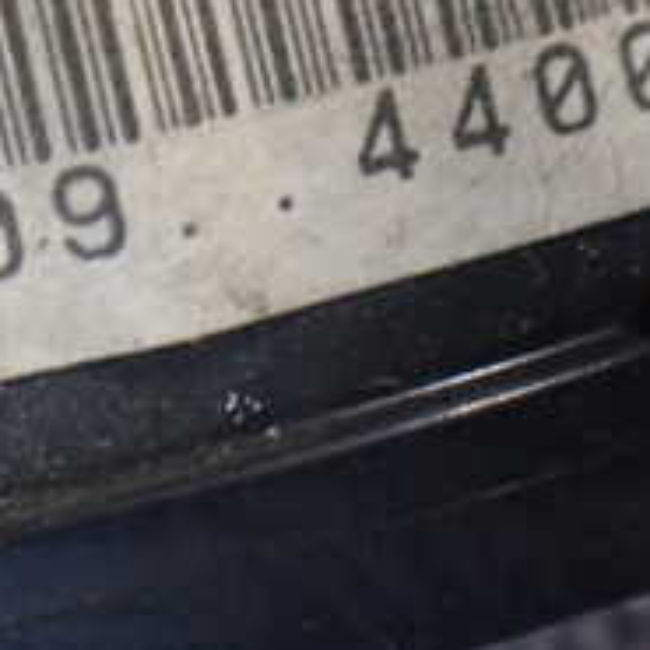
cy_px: 28
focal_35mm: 86
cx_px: -49
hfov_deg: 19.4
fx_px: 1827
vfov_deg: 19.7
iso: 800
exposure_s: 1/40
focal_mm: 5.4
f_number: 2.3
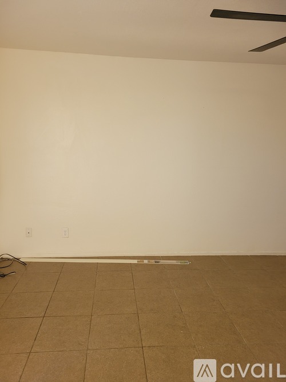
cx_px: 143
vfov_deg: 67.3
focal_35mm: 26
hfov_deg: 53.0
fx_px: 287
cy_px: 191
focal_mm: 5.4
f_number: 1.8
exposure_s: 1/40
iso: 200
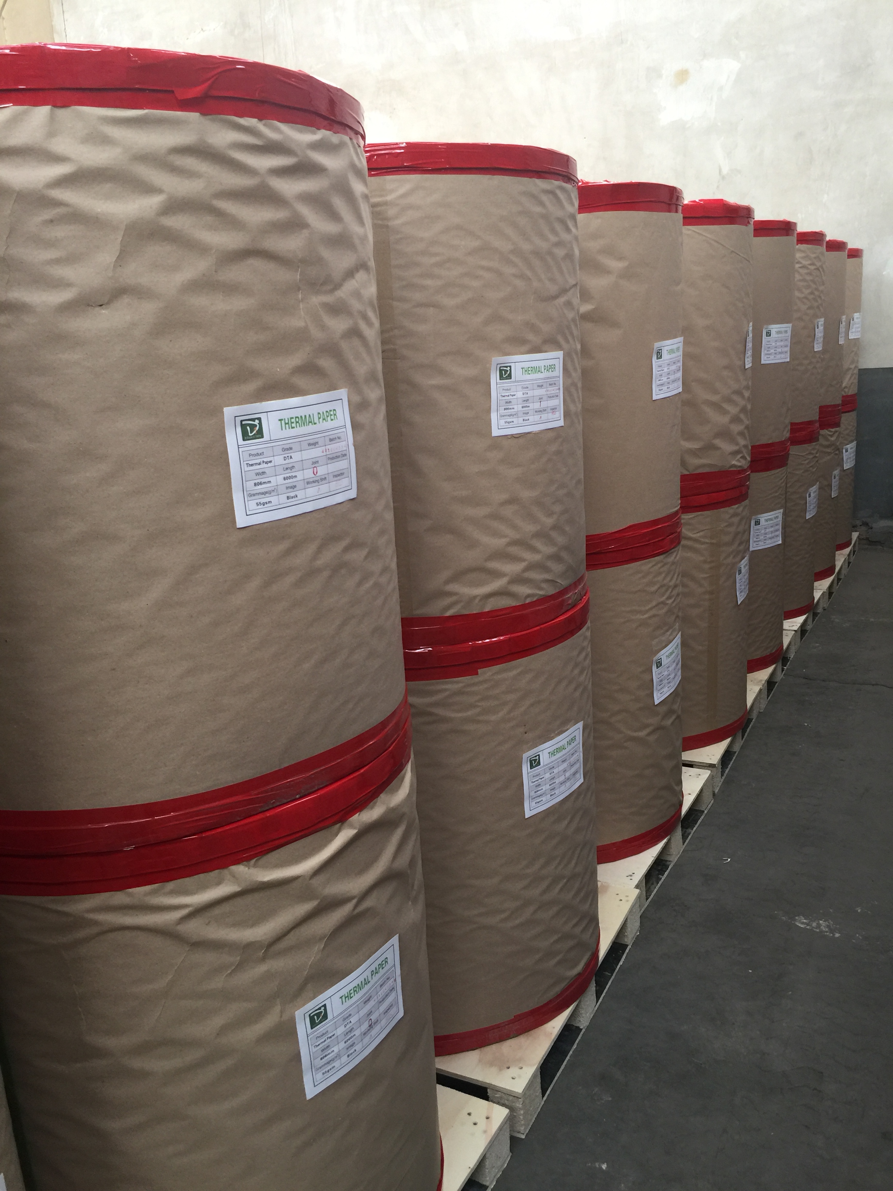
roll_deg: +2.9
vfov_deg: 61.7
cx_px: 446
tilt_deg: -13.4
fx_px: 997
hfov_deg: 48.2
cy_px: 596
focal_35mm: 29
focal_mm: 4.15
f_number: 2.2
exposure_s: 1/33
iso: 50
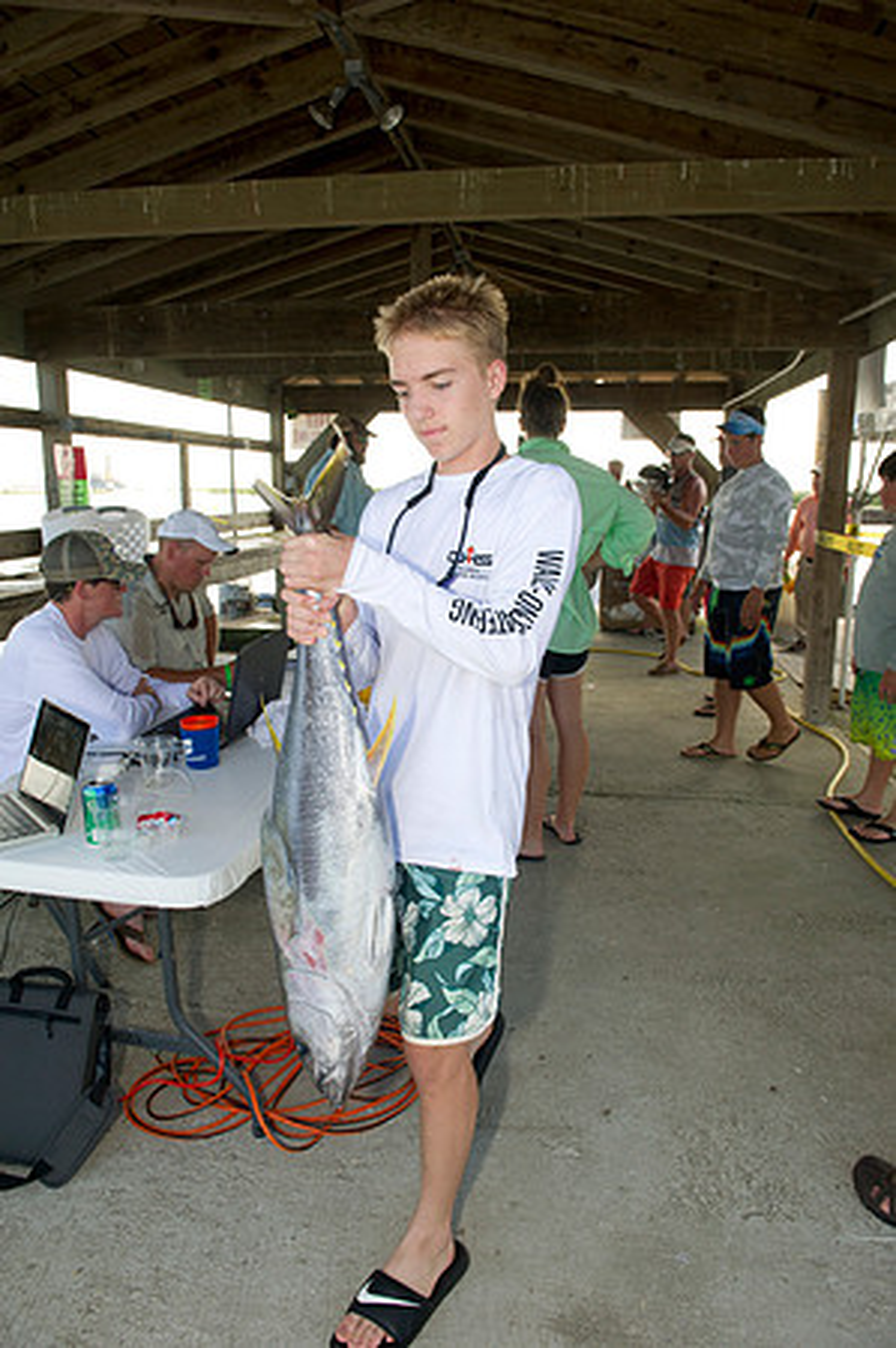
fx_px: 898
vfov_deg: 73.8
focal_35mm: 24
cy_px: 674
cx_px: 448
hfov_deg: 53.0
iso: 320
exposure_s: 1/250
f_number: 7.1
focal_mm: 24
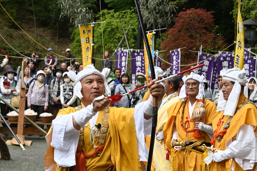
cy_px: 86
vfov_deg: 18.2
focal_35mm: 75
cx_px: 128
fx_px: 536
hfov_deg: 27.0
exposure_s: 1/800
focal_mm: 50
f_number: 7.1
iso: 320
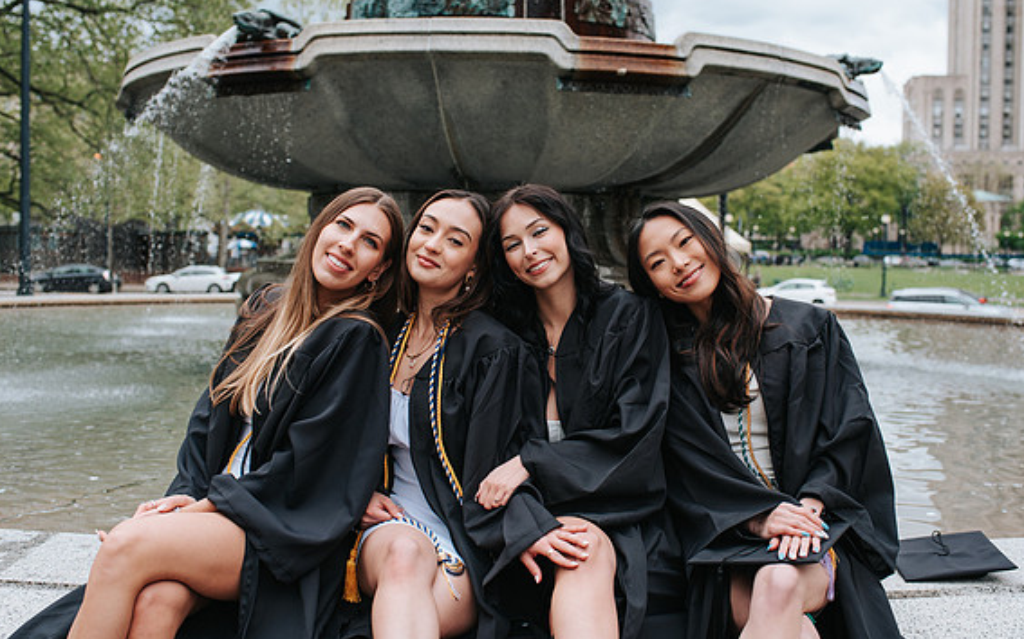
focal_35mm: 41
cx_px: 523
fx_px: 1144
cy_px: 299
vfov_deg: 31.2
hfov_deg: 48.2
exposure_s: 1/800
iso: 220
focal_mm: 35
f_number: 3.5
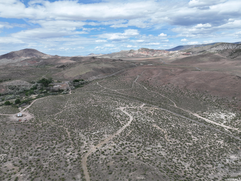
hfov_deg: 71.6
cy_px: 90
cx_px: 120
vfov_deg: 56.8
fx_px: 167
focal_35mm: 24
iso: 200
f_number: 2.8
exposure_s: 1/2000
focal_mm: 12.29
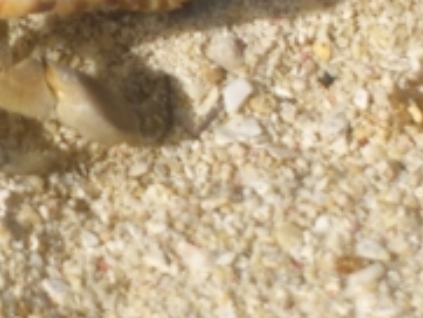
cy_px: 30
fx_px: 6163
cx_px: -196
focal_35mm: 504
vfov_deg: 3.0
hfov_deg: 3.9
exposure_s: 1/400
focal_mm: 23.7
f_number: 7.4
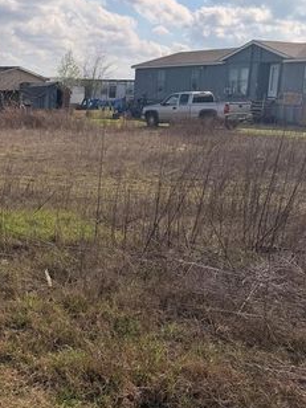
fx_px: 613
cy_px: 222
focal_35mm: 52
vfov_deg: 36.8
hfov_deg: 27.0
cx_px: 25
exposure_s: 1/7353
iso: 80
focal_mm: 6.76
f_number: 1.78
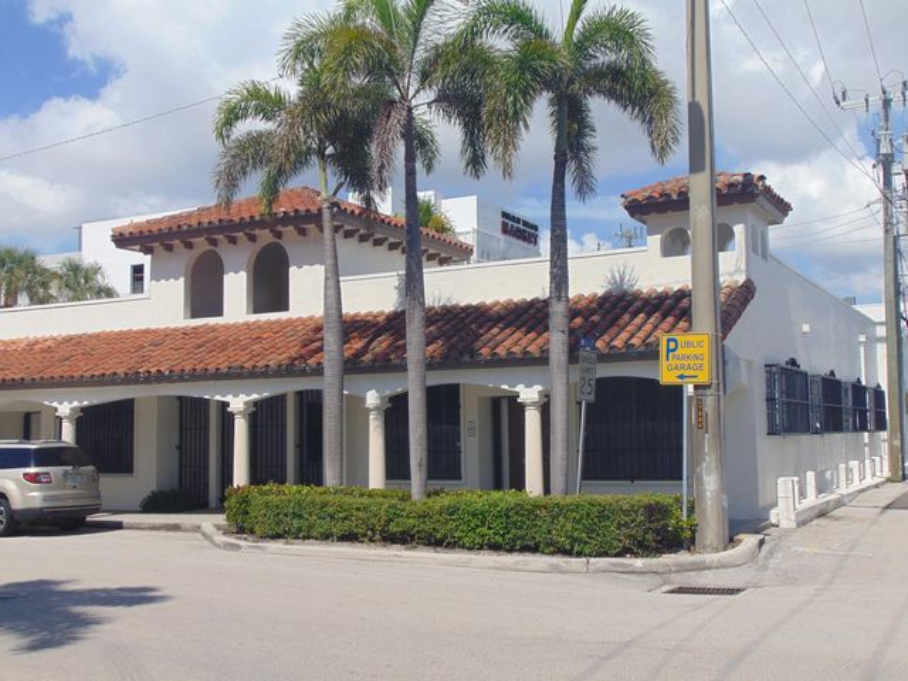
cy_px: 340
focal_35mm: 42
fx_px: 1102
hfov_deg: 44.8
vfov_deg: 34.3
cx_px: 454
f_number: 8.7
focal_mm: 7.6
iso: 80
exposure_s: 1/320
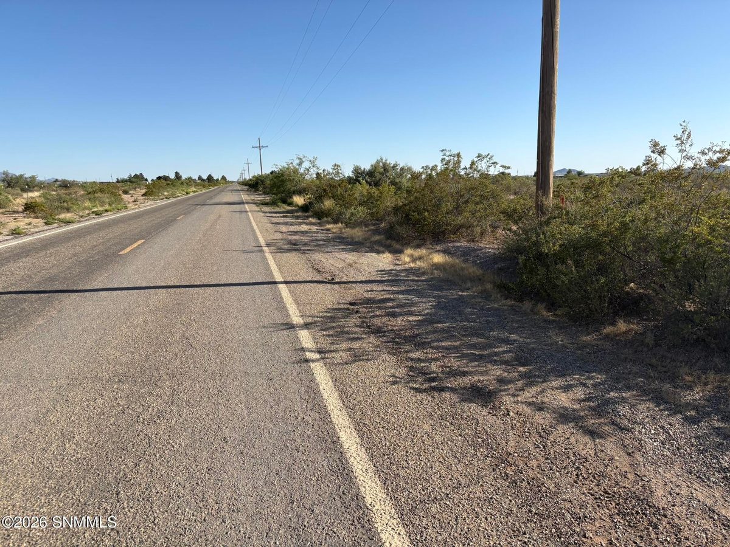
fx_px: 548
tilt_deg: -8.5
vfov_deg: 53.1
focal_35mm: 26
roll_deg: -0.2
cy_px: 274
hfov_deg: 67.3
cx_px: 365
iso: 50
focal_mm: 5.96
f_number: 1.6
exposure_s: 1/3448
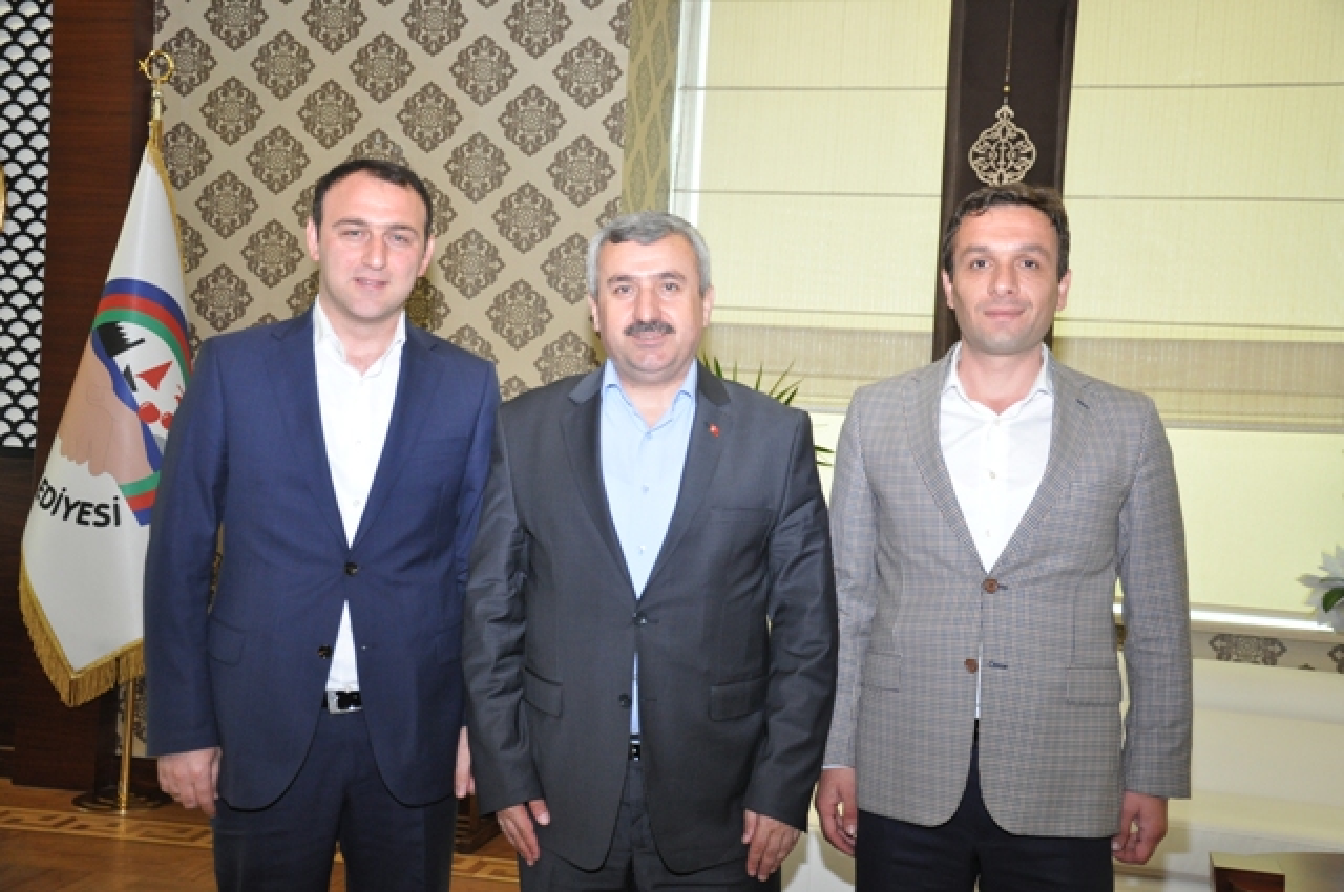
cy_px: 446
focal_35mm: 45
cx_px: 672
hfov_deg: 43.7
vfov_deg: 29.8
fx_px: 1678
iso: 800
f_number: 4.2
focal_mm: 30
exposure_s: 1/60
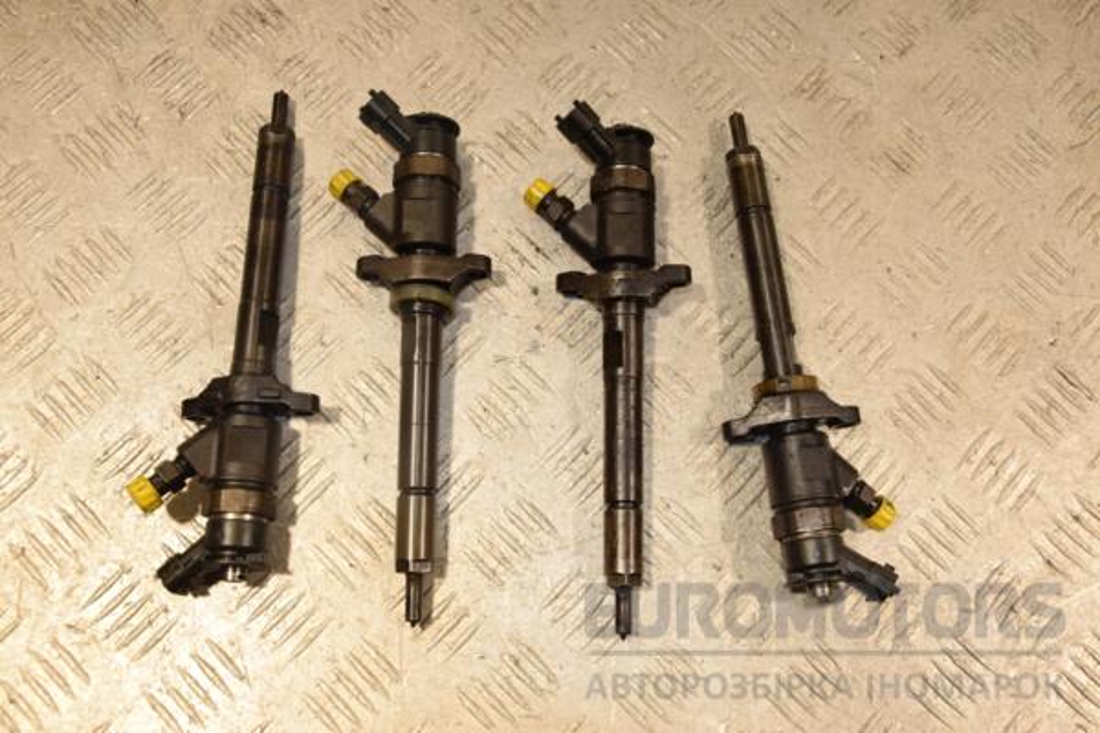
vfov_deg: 36.9
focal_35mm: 36
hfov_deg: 53.1
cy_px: 366
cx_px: 550
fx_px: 1100
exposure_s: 1/200
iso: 800
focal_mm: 24
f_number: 7.1
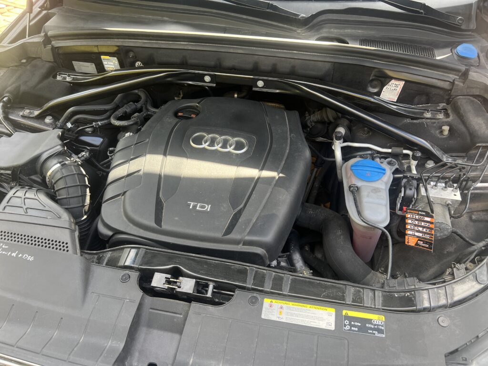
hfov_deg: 67.3
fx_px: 367
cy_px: 183
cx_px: 244
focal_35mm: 26
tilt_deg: -47.1
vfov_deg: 53.1
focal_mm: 5.7
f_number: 1.5
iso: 64
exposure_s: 1/121
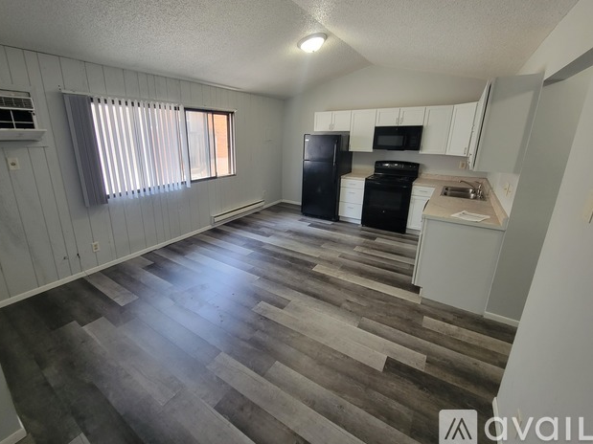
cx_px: 274
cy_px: 209
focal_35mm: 14
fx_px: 240
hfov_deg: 101.9
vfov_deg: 85.6
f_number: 2.2
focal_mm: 2.2
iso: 200
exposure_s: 1/60
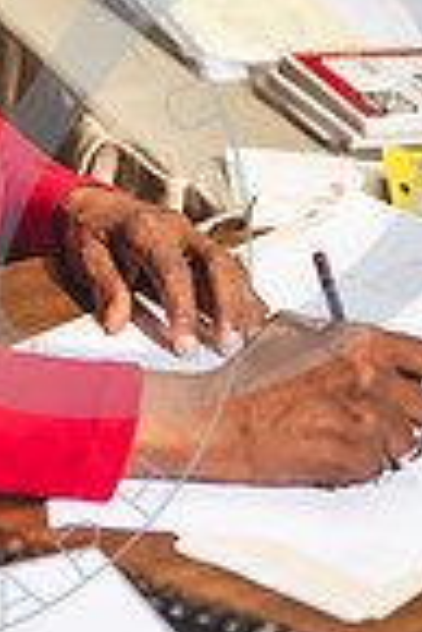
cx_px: 44
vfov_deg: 13.5
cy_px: -74
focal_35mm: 149
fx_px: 2613
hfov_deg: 9.2
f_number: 2.8
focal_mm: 48
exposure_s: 1/160
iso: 50
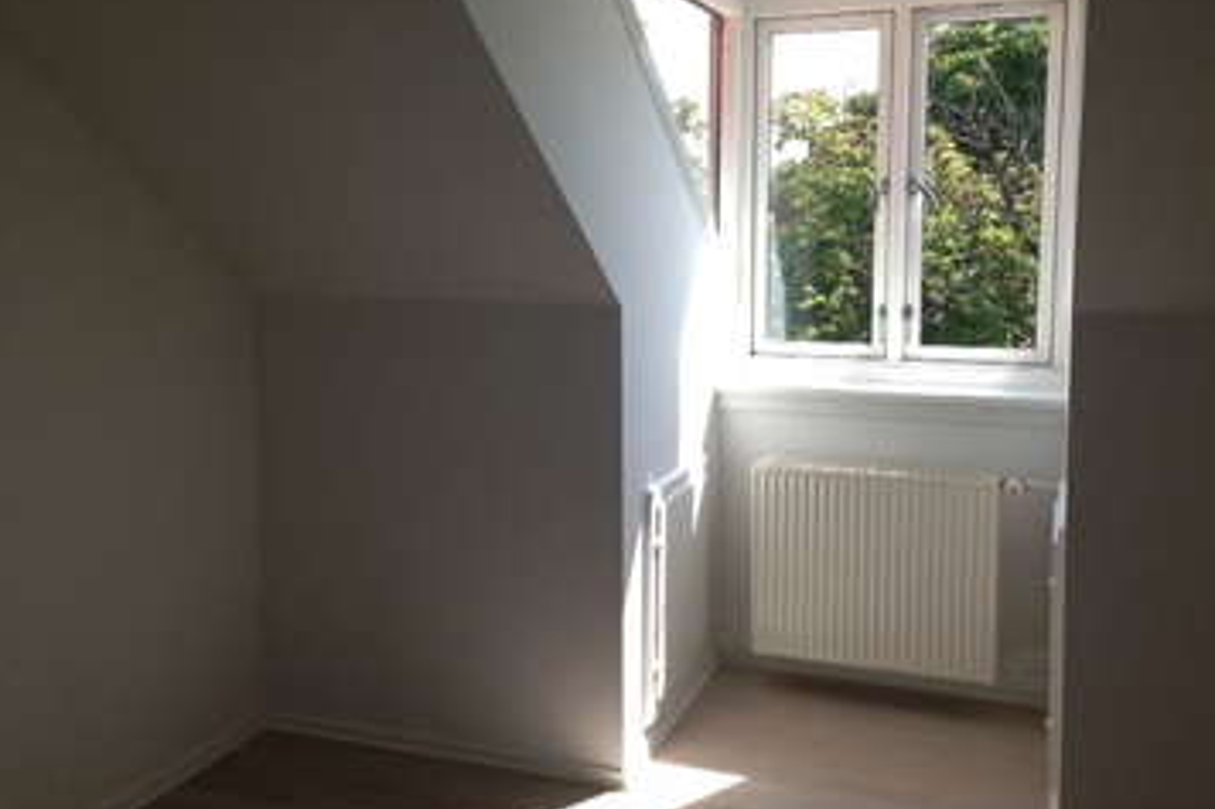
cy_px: 345
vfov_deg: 36.8
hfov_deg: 53.1
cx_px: 630
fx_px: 1214
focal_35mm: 36
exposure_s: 1/502
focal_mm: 4.13
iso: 80
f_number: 2.4
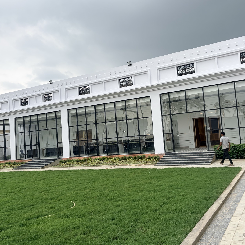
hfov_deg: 51.1
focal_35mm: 32
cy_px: 119
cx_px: 130
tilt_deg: +5.0
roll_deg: +4.7
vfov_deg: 51.1
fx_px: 256
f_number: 1.6
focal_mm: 5.96
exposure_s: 1/1032
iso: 50
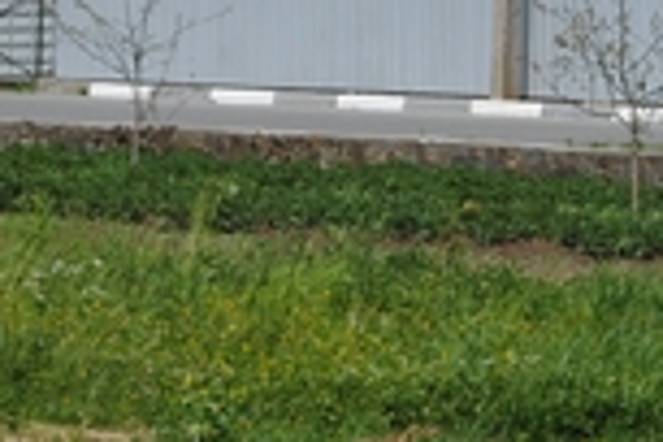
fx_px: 5929
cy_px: -169
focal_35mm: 322
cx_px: -4
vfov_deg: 4.3
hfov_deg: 6.4
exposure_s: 1/320
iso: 100
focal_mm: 55
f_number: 9
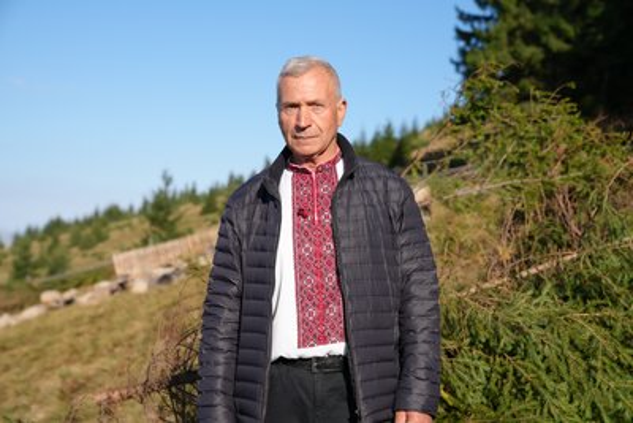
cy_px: 212
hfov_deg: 31.4
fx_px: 1126
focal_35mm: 64
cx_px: 316
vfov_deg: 21.3
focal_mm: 64
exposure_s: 1/800
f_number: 4.5
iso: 100
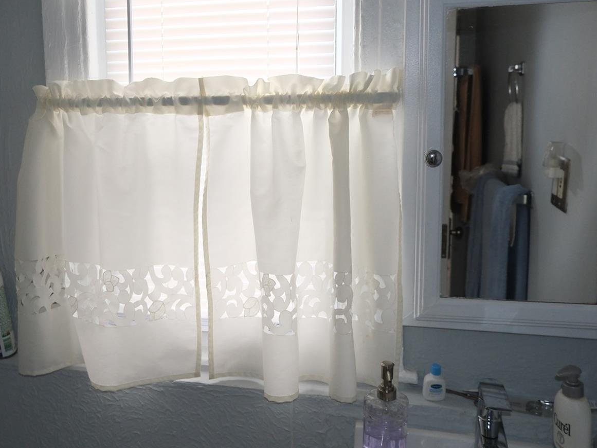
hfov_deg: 47.4
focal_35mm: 39
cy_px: 177
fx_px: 673
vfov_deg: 36.7
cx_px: 218
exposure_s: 1/125
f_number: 3.5
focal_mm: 15
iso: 1000
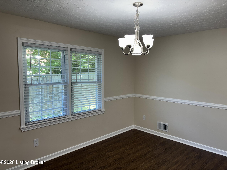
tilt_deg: -4.7
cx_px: 114
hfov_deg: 67.3
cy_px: 85
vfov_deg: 53.1
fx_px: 170
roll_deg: -0.4
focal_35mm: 26
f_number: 1.6
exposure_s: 1/120
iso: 64
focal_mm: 5.96
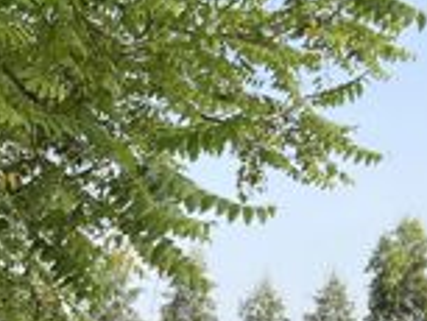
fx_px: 815
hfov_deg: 26.3
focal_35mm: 66
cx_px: -78
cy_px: 366
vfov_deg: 21.0
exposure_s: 1/200
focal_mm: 2.69
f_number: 1.9
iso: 32
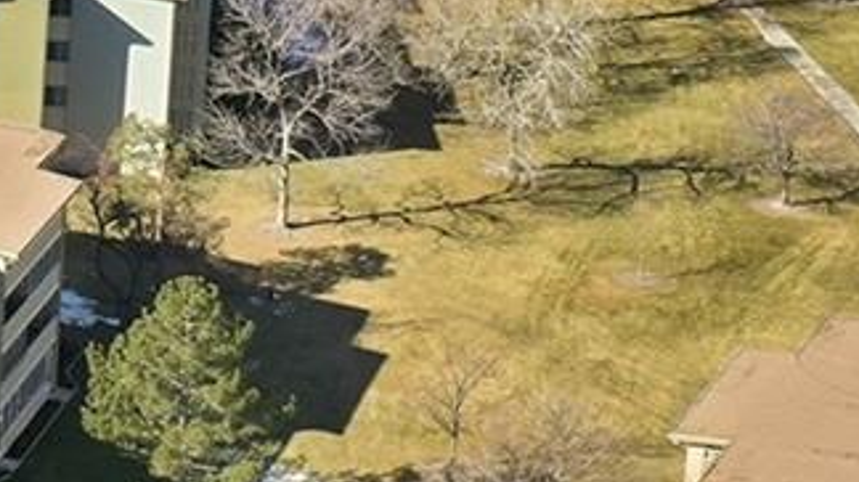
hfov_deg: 13.3
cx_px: -703
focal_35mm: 145
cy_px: -50
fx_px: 3302
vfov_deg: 8.3
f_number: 5.6
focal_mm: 10.3
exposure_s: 1/320
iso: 100
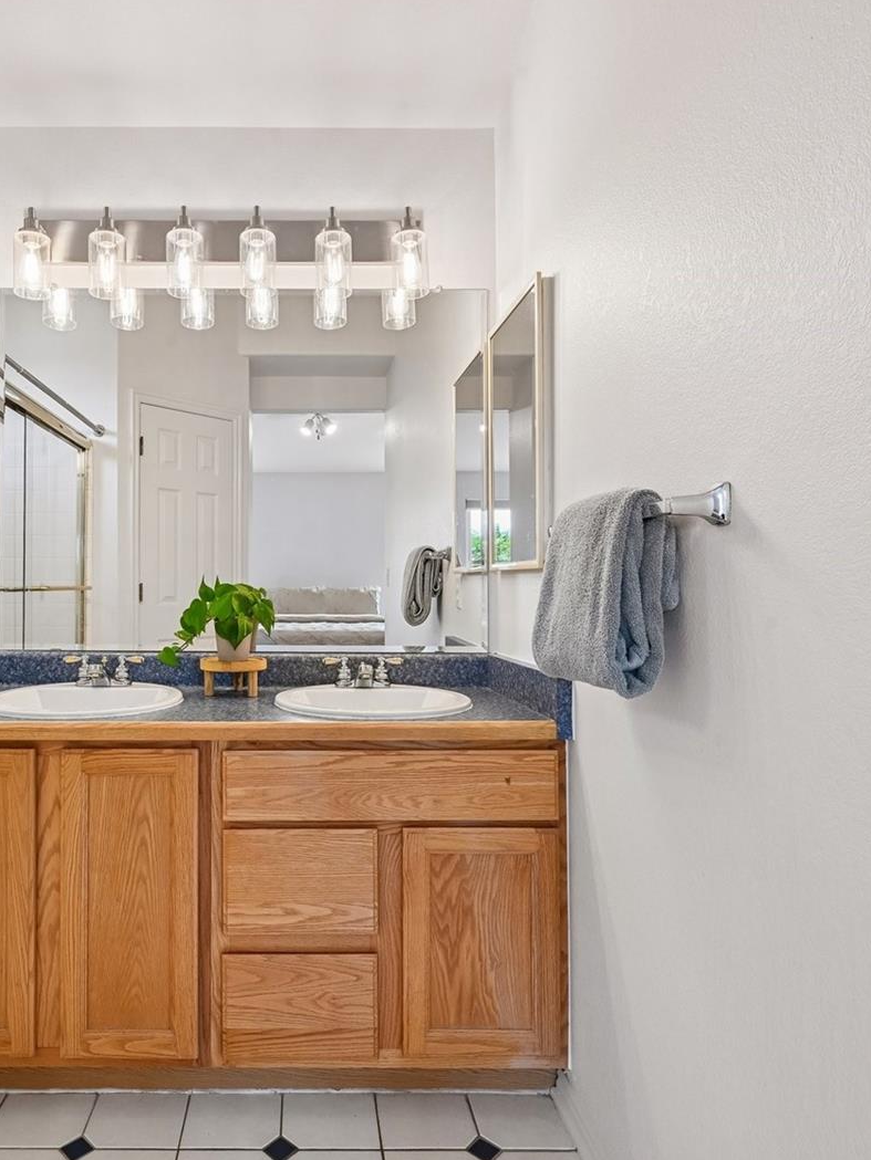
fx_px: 738
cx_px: 298
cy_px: 575
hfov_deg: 59.8
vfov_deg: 76.4
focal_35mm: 22
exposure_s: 1/25
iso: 400
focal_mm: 15
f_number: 10
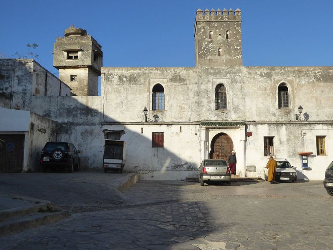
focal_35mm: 40
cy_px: 124
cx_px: 169
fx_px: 385
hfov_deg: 46.8
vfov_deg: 36.0
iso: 125
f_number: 3.7
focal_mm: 6.7
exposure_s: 1/1000
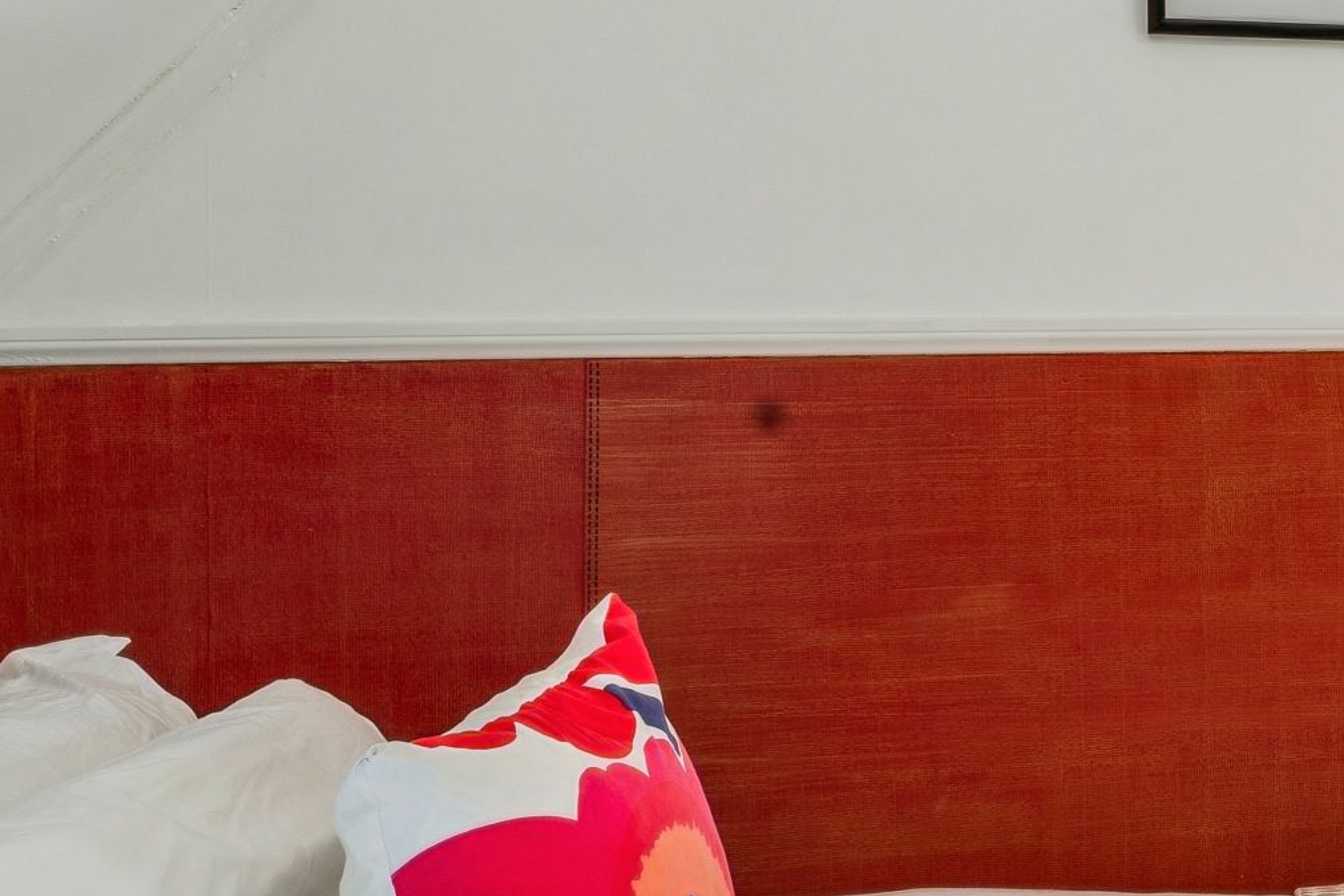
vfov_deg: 23.4
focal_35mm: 58
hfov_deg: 25.4
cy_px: 289
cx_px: 2055
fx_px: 2154
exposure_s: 2
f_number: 13
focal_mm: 16.2
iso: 100
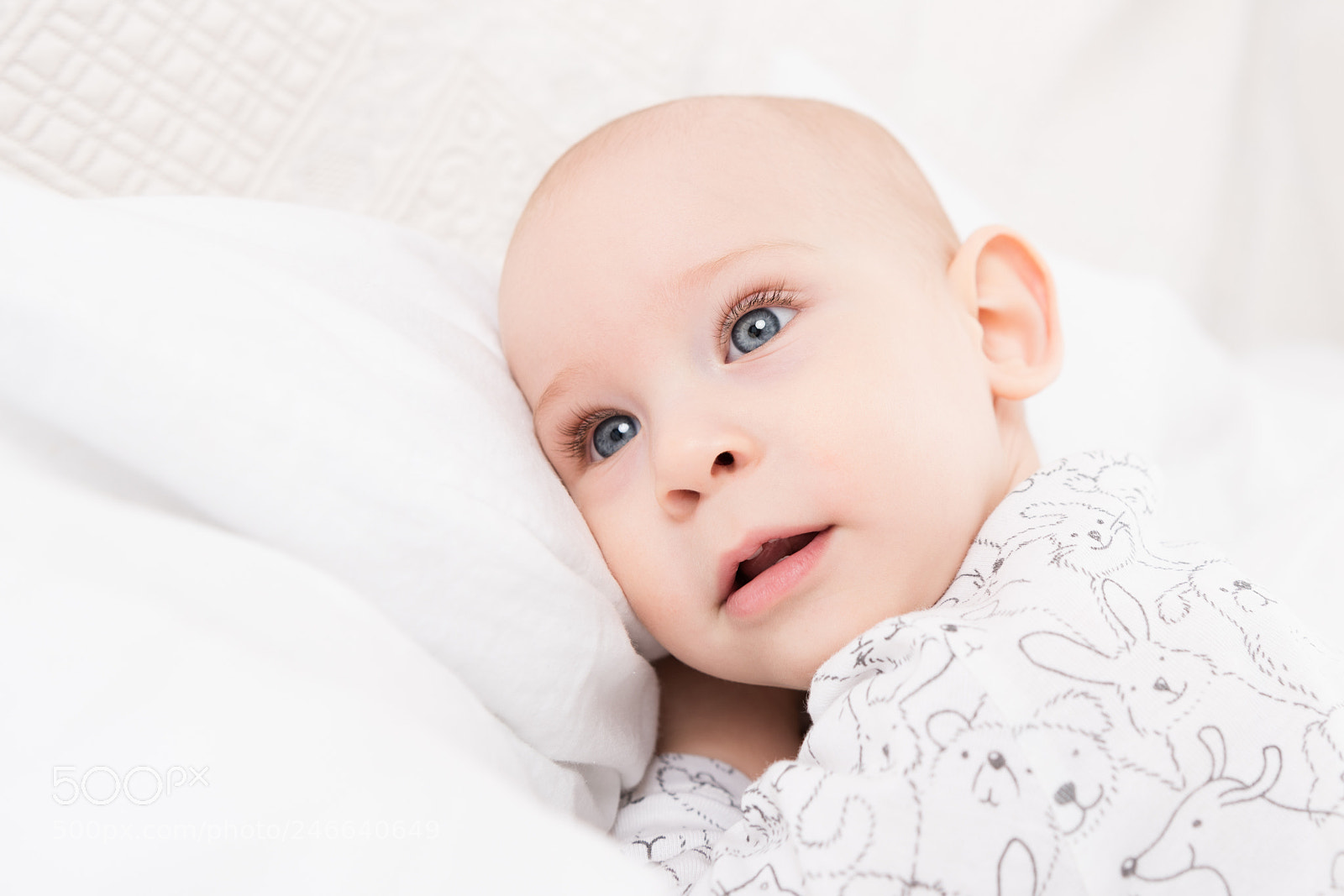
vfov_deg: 41.1
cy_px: 448
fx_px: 1195
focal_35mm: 32
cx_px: 672
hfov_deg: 58.7
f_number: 4
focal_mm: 32
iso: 100
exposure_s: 1/200
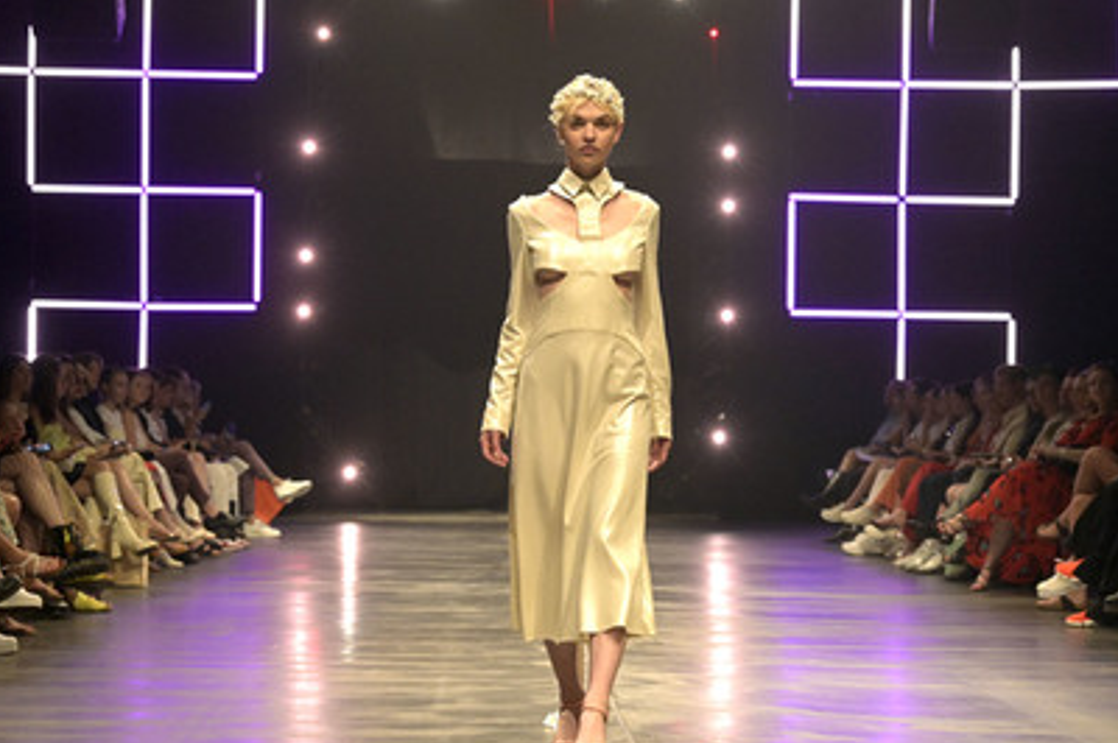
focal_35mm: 88
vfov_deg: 15.5
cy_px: 394
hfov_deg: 23.1
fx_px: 2731
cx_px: 546
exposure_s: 1/640
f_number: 5.6
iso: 8000
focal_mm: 78
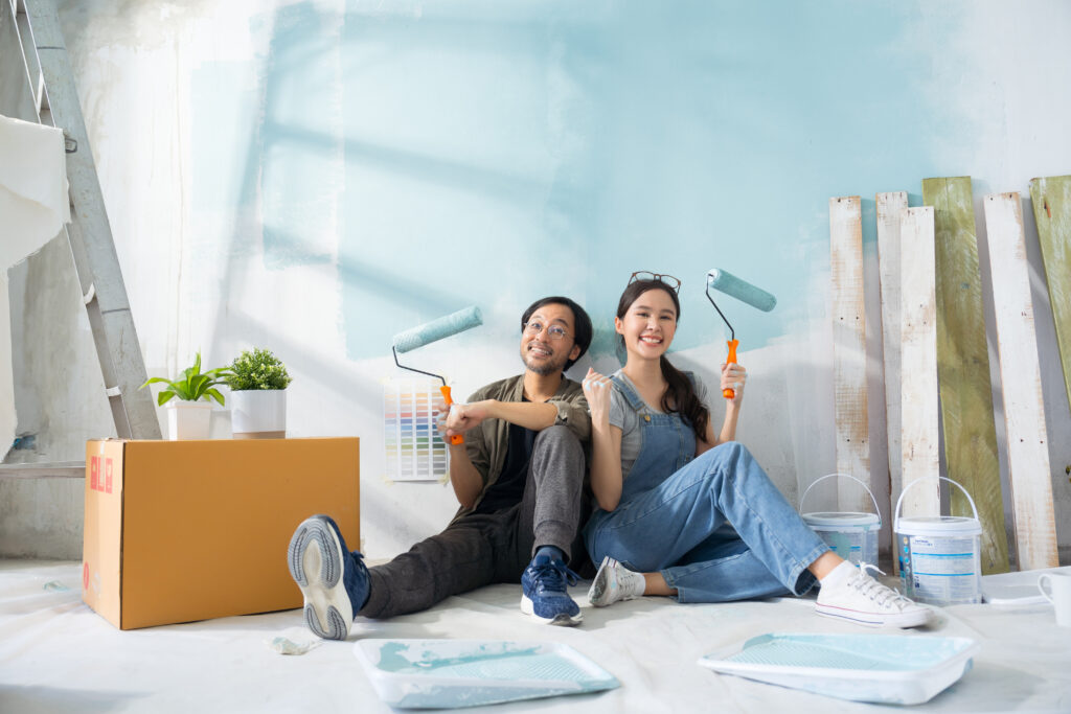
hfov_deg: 61.9
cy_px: 357
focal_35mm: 30
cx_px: 536
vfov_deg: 43.6
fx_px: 893
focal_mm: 30
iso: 160
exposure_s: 1/200
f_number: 2.8
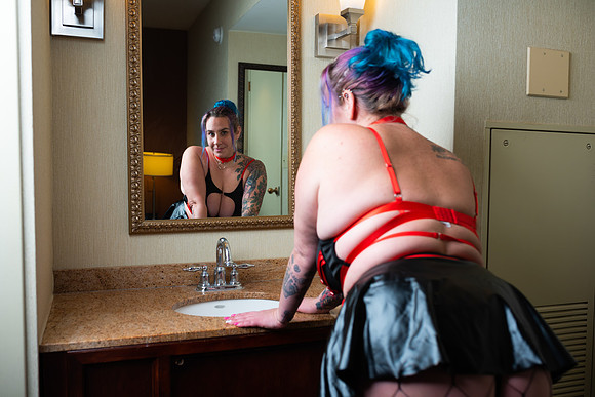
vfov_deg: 37.9
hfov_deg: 54.4
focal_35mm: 35
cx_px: 298
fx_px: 579
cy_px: 198
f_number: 4
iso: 125
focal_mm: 35
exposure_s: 1/500
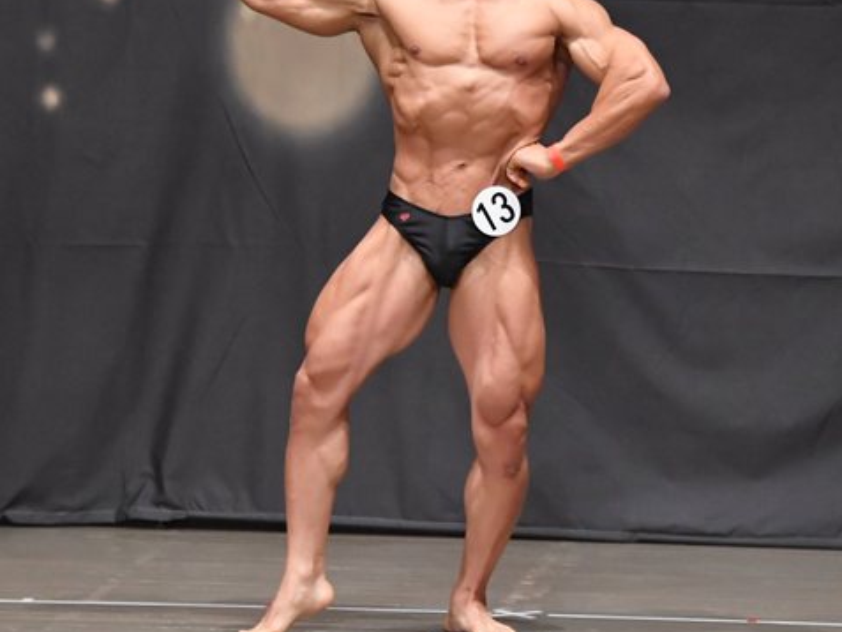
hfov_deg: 5.3
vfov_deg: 4.0
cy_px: 237
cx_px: 428
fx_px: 9124
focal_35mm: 375
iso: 6400
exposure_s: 1/400
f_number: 5.6
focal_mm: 160
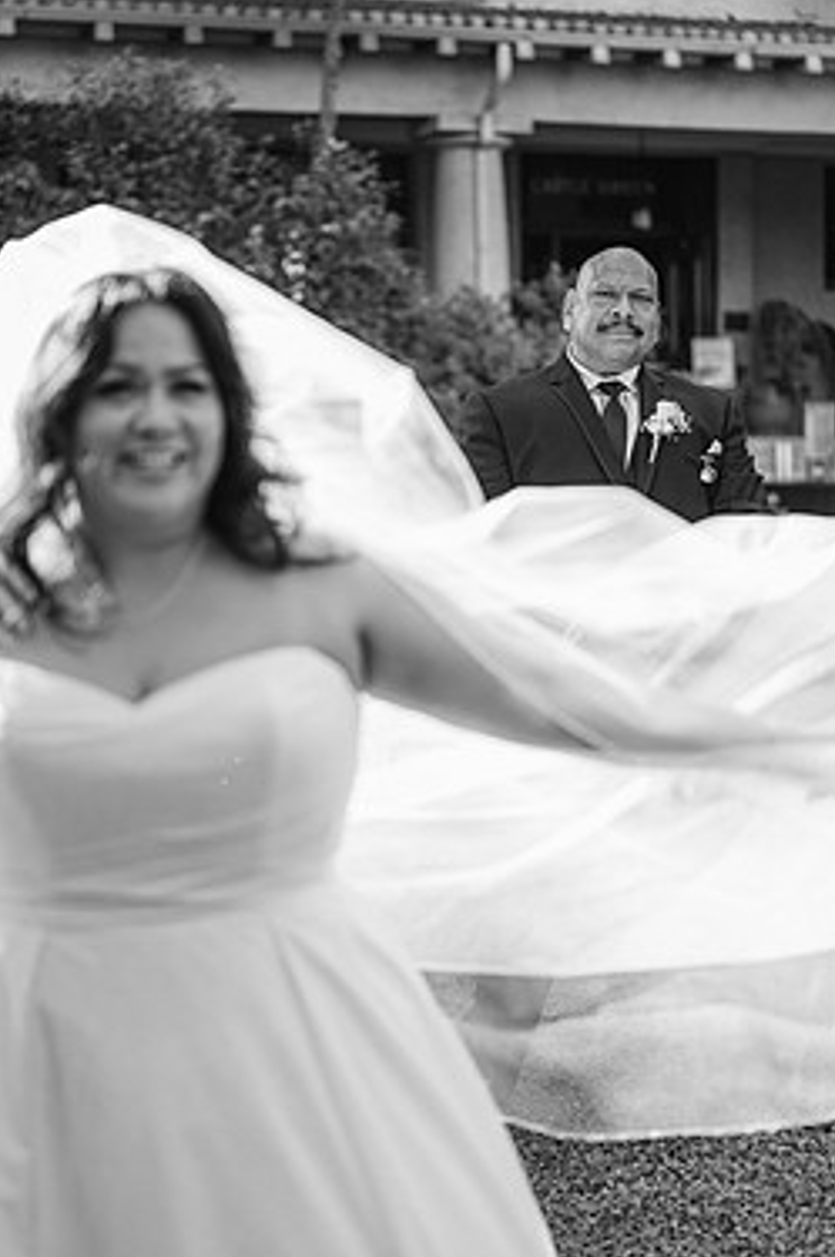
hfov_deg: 22.6
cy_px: 600
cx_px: 391
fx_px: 2093
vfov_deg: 33.4
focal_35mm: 60
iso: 320
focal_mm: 50
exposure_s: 1/1250
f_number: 1.8
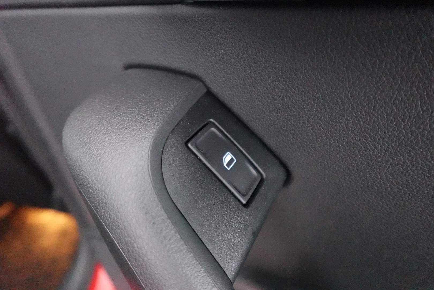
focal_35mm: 20
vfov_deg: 61.9
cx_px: 217
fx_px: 241
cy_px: 145
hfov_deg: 84.0
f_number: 2
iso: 6400
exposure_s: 1/50
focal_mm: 7.6
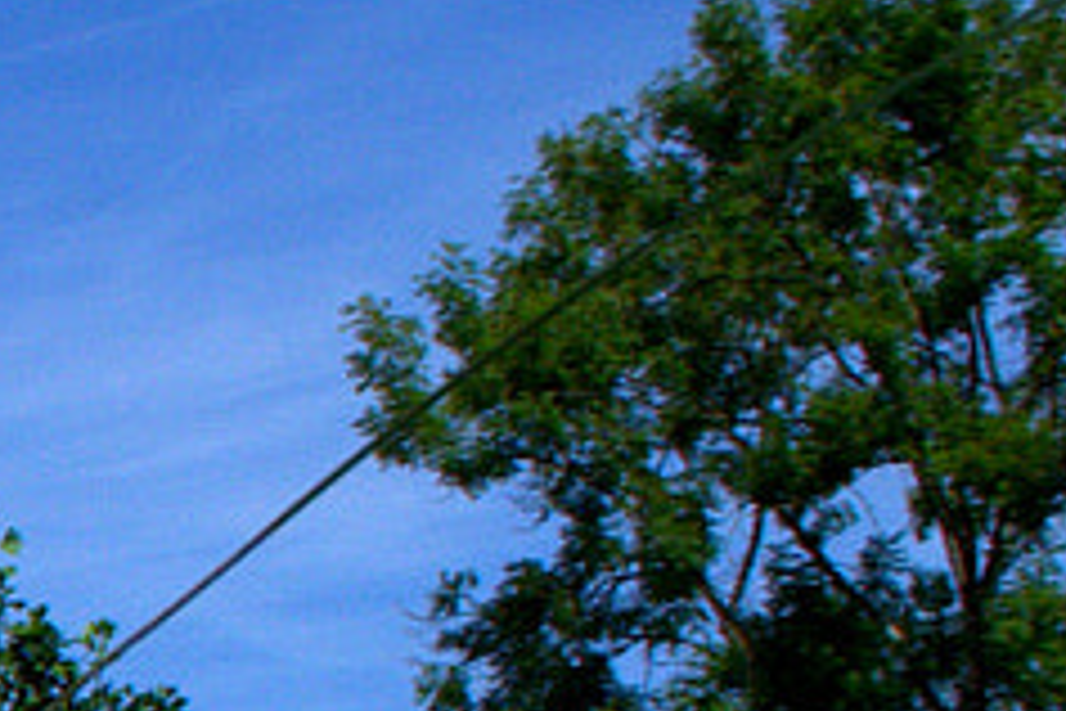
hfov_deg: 9.6
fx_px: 5389
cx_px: -1714
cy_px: 1321
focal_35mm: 182
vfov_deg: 7.3
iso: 400
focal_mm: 18
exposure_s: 1/500
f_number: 11
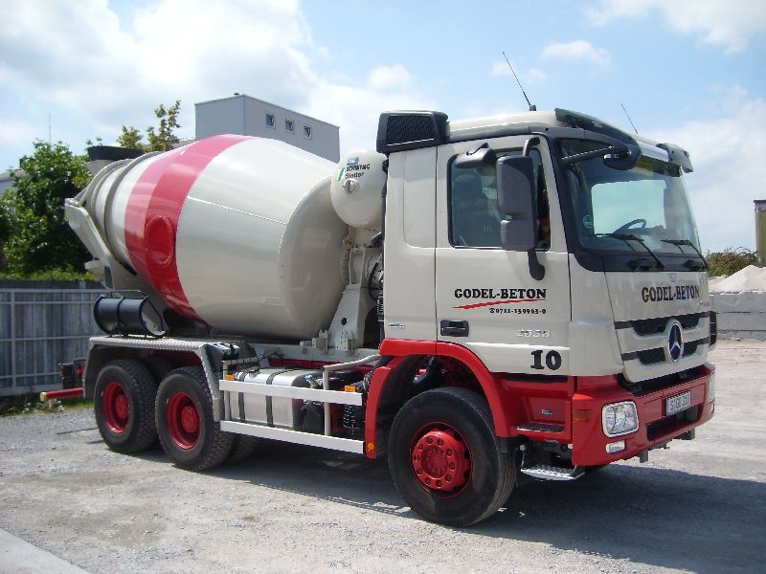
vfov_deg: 40.7
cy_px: 287
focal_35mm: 35
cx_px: 383
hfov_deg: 52.6
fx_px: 774
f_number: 7.1
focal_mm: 5.8
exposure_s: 1/309
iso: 50
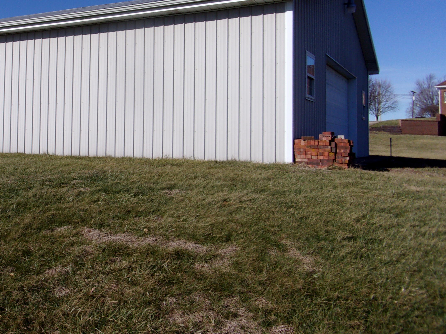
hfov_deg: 47.2
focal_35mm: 39
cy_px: 105
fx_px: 502
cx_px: 155
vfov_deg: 36.4
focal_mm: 5.1
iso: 80
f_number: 10.8
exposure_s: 1/160
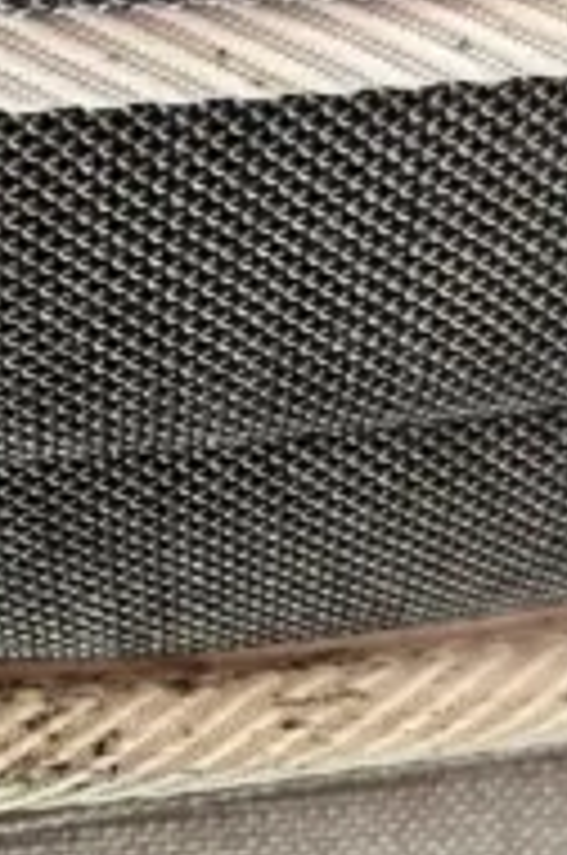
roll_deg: +0.4
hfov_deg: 17.4
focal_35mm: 76
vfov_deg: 26.4
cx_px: -32
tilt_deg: -36.3
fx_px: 1802
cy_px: 628
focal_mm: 5.1
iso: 500
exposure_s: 1/34
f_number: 1.6
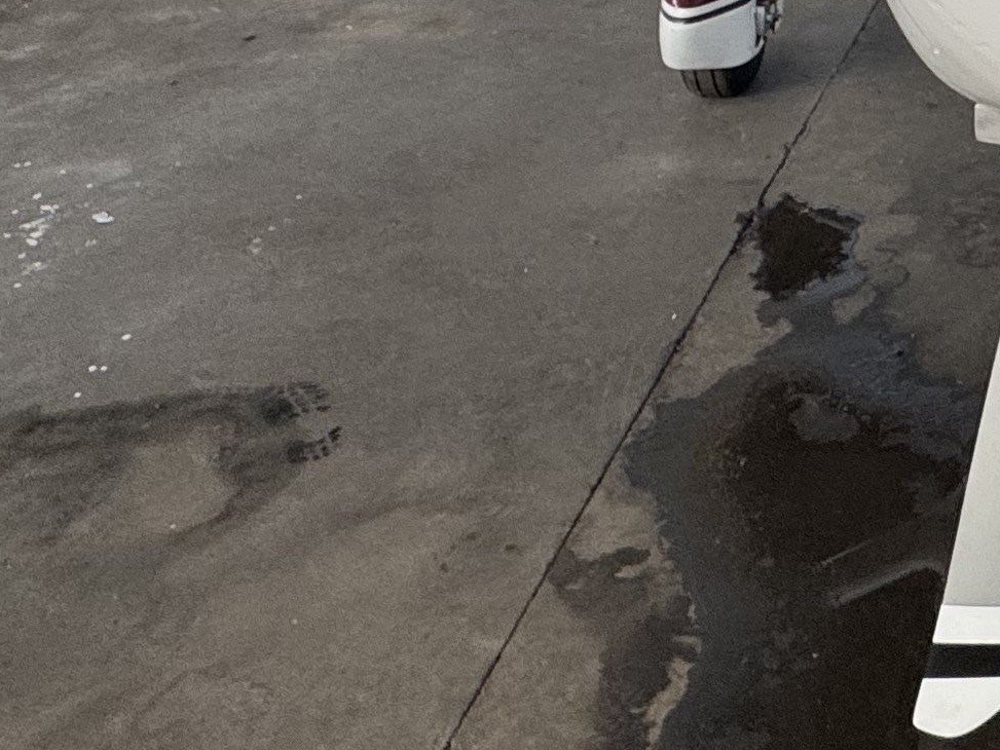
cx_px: 1224
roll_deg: -1.6
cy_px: -540
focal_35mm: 58
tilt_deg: -2.3
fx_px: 1676
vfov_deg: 19.7
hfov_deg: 28.5
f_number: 2.2
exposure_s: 1/99
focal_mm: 2.22
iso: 80
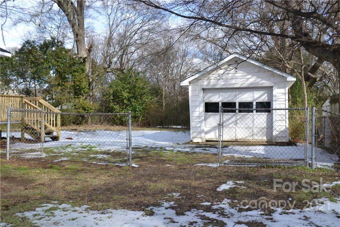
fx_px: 368
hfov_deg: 49.6
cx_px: 170
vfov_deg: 34.2
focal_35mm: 39
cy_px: 114
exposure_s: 1/200
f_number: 7.1
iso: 100
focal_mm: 26
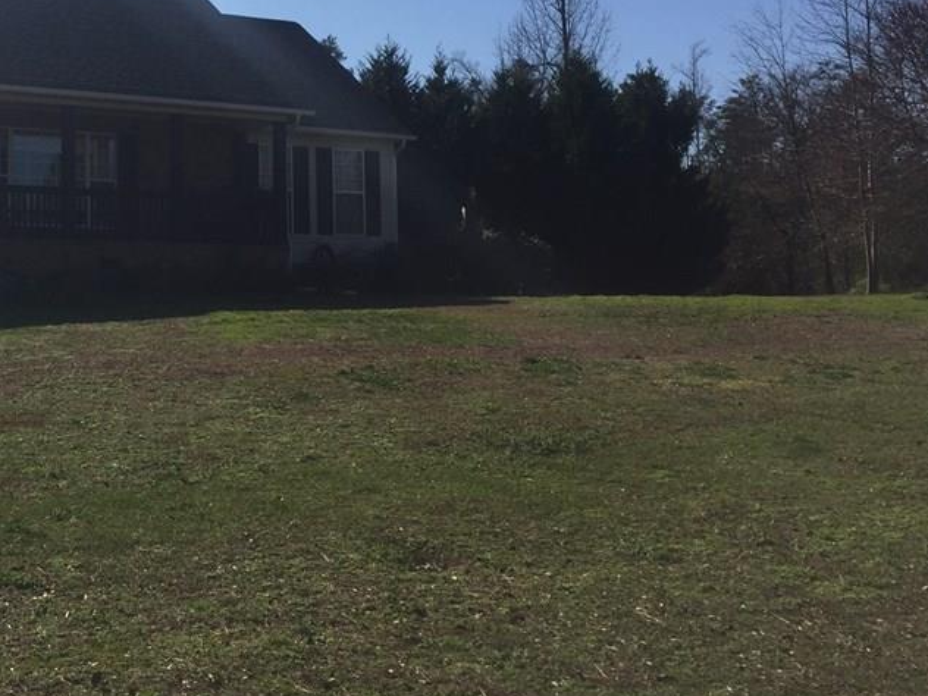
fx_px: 1260
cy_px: 245
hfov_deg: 38.9
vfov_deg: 30.7
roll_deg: +0.1
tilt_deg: +4.1
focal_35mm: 47
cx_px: 186
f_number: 2.2
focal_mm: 4.15
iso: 32
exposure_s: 1/3300
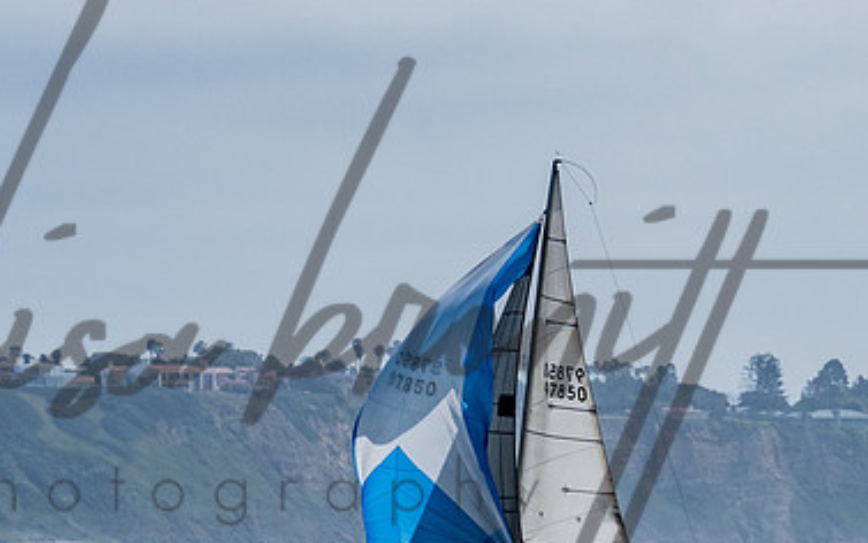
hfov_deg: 3.1
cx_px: 650
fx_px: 16164
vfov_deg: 1.9
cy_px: 334
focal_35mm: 683
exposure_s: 1/2500
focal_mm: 200
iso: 200
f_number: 6.3
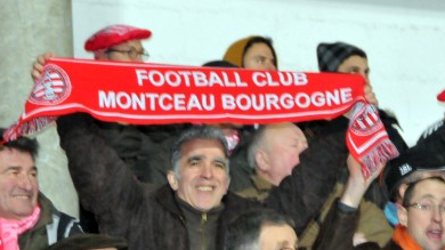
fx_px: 3160
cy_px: 184
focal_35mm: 268
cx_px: 252
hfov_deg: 8.1
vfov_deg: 4.5
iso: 3200
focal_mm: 95
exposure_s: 1/60
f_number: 7.1
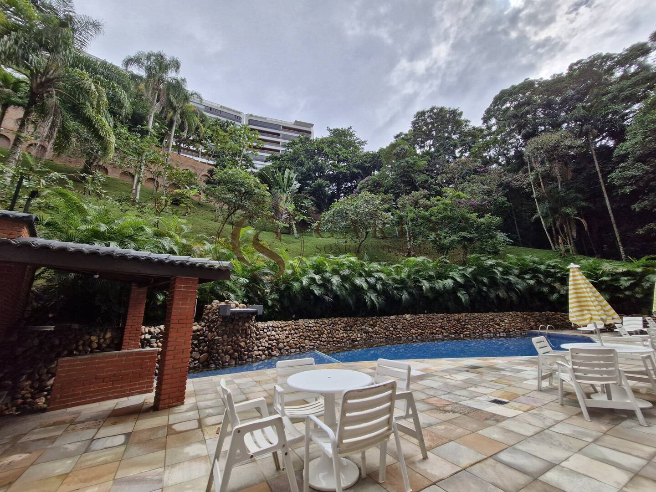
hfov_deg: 106.2
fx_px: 246
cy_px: 246
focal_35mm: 13
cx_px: 328
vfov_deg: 89.9
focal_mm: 1.74
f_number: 2.2
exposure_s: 1/936
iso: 50
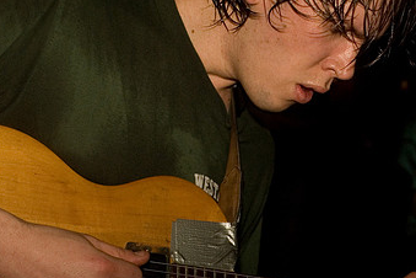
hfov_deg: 22.5
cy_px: 185
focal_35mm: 90
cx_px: 302
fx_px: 1038
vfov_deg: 15.2
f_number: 2.8
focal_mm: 35
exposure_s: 1/30
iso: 800
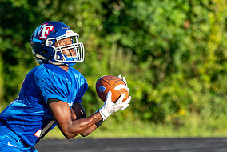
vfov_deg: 0.9
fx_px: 9632
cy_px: 94
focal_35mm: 1526
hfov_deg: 1.4
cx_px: 145
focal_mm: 397
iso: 1000
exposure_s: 1/1000
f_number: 5.6
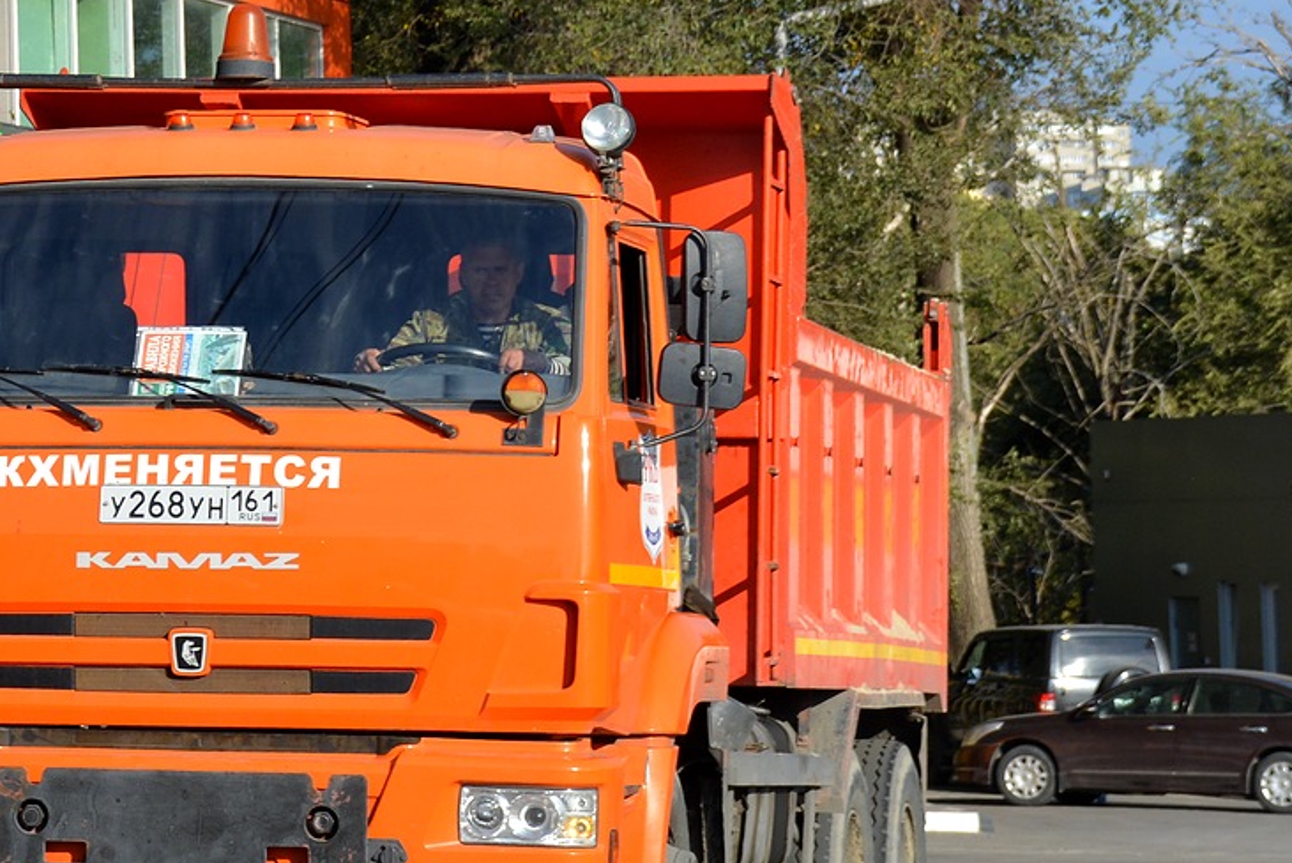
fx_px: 4595
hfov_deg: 15.9
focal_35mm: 128
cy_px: 449
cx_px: 263
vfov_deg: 10.7
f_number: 5.6
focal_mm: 52
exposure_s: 1/1600
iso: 400
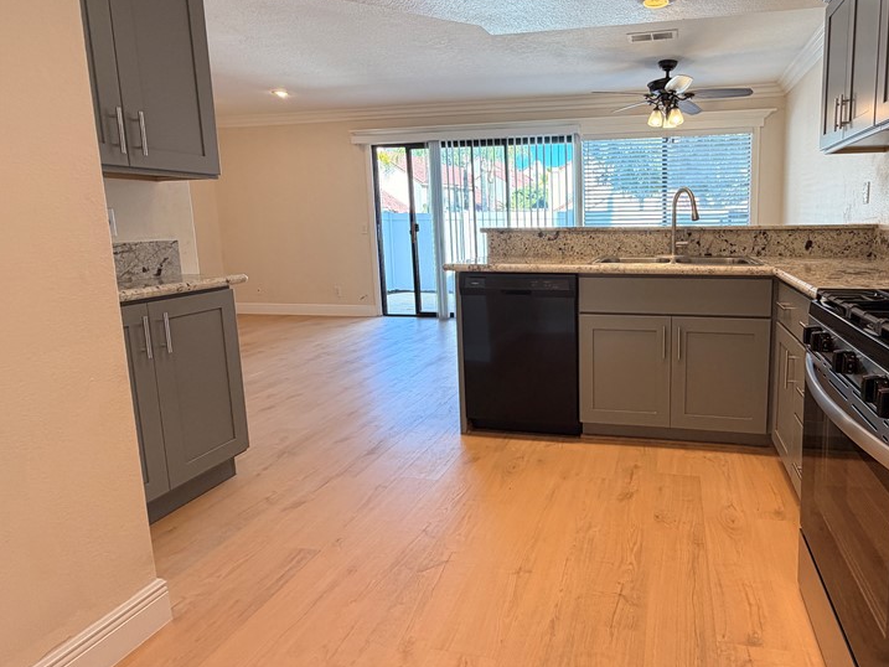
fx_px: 514
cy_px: 283
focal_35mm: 20
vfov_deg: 65.6
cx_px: 585
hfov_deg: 79.3
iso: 100
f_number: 2.2
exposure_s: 1/120
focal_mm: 2.22
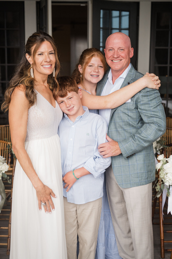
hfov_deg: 27.0
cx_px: 86
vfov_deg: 39.6
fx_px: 359
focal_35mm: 50
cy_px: 130
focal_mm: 50
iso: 1000
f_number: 2.8
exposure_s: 1/2000
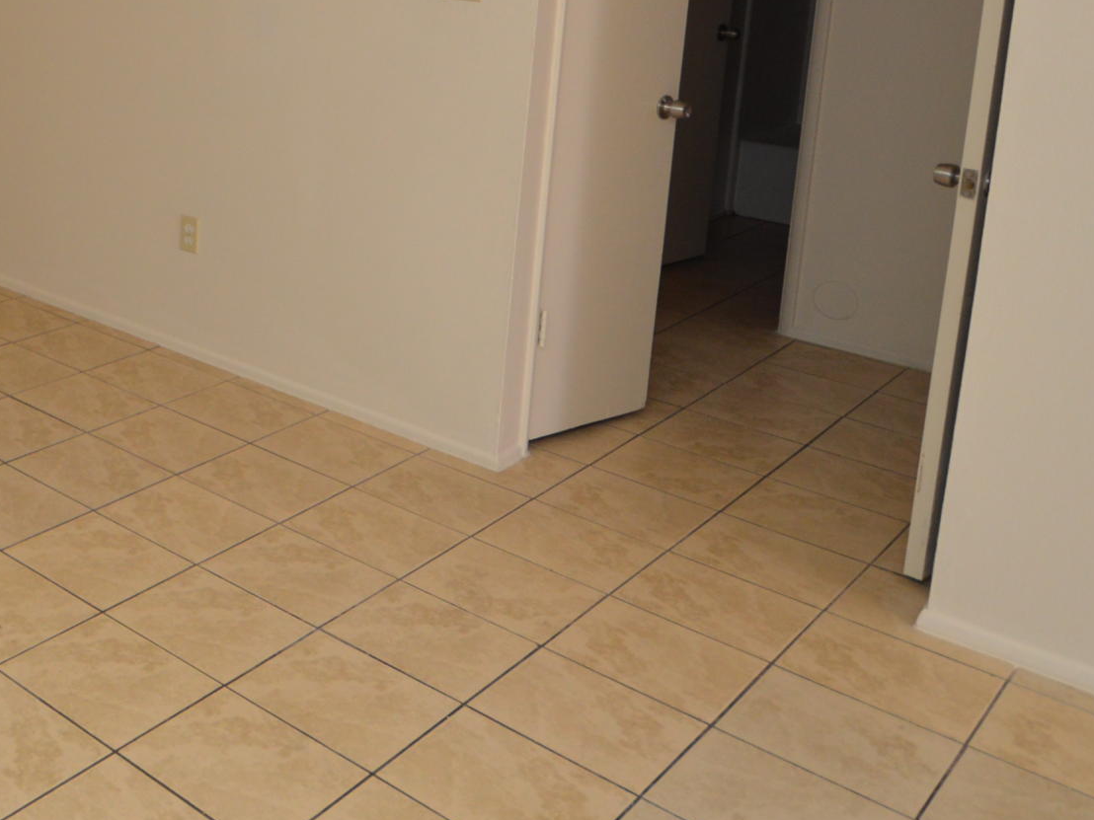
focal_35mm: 39
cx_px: -106
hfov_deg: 39.3
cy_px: 47
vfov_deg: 34.3
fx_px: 1233
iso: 400
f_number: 3.5
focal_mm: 10
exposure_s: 1/60
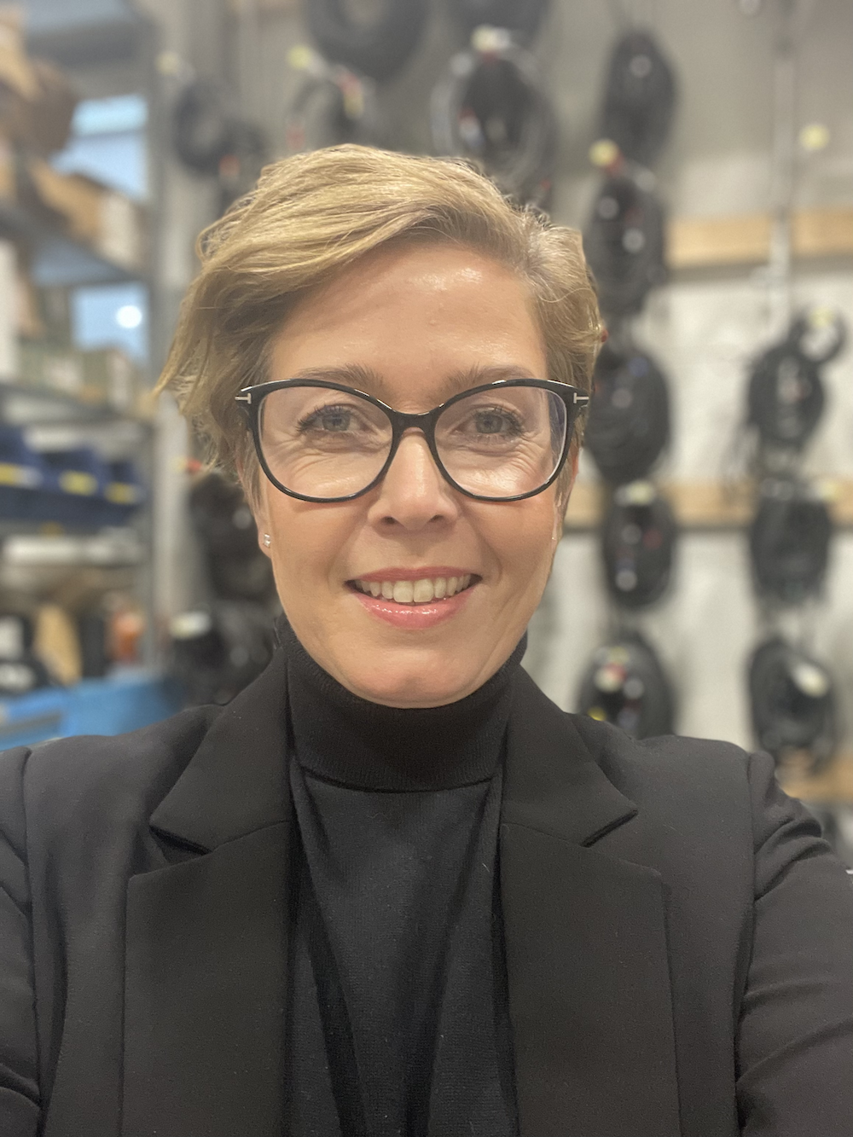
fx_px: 986
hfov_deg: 46.8
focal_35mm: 30
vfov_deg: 60.0
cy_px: 568
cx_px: 426
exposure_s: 1/33
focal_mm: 2.71
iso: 320
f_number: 2.2
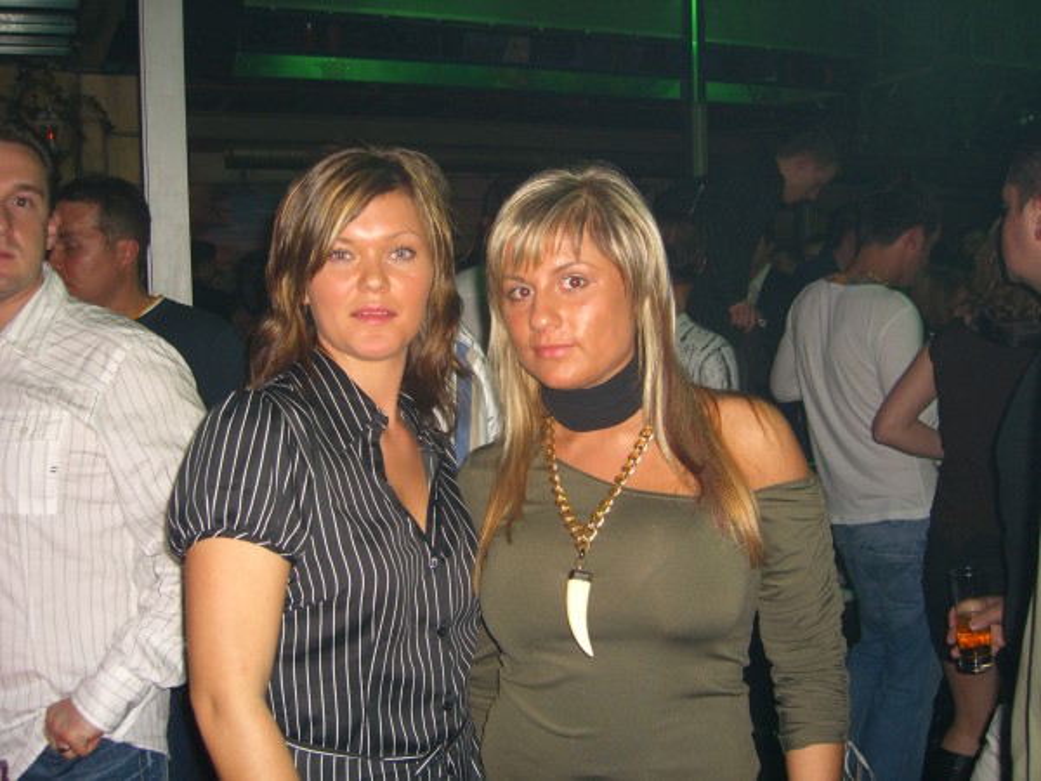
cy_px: 390
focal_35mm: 38
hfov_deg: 49.0
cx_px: 520
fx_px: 1143
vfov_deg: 37.7
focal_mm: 7.9
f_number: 2.8
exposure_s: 1/60
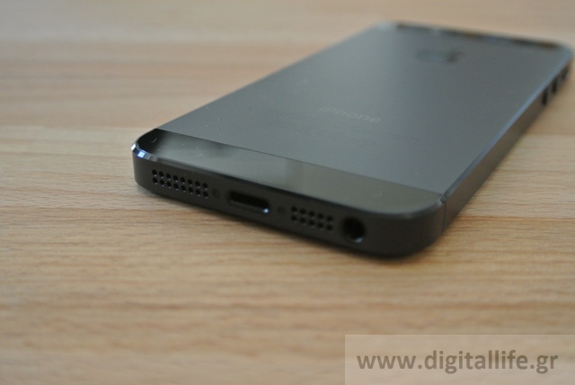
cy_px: 192
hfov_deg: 41.9
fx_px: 751
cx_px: 288
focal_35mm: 47
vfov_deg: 28.7
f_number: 4.5
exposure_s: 1/125
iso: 800
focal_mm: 17.5
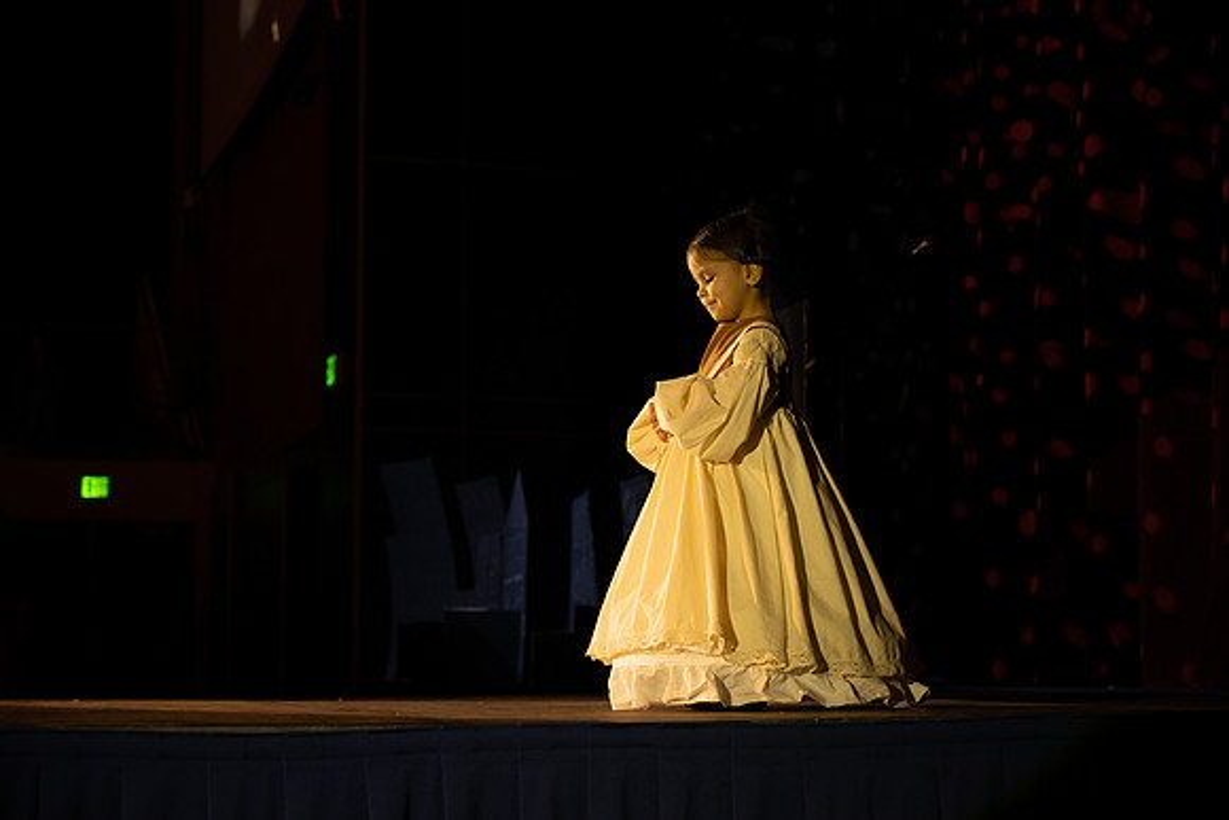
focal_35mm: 70
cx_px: 614
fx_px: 2390
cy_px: 410
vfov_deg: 19.5
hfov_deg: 28.8
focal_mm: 70
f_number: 4
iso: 1000
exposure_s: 1/200
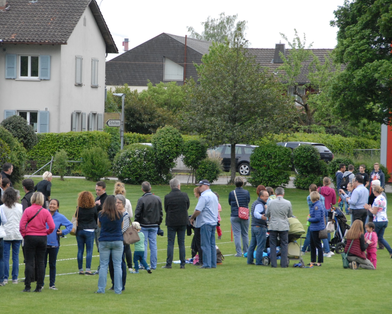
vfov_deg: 7.1
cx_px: 181
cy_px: 157
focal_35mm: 219
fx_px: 2541
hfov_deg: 8.8
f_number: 7.1
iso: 1000
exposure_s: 1/350
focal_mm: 130
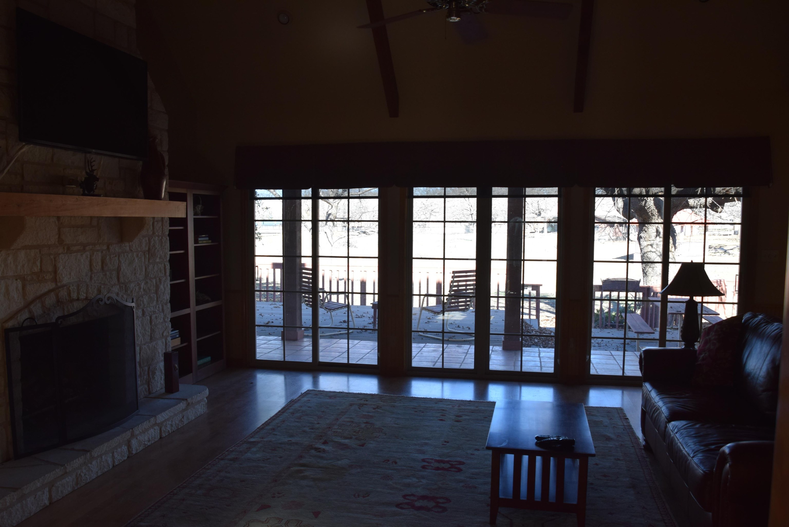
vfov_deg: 43.6
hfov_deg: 61.9
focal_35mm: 30
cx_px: 394
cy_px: 264
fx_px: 658
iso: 400
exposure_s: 1/160
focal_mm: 20
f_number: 6.3
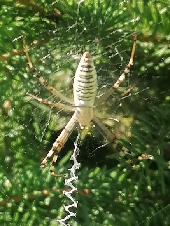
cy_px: 109
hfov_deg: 8.4
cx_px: 84
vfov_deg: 11.2
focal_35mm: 177
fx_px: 1158
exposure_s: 1/350
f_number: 1.8
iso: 50
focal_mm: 4.75
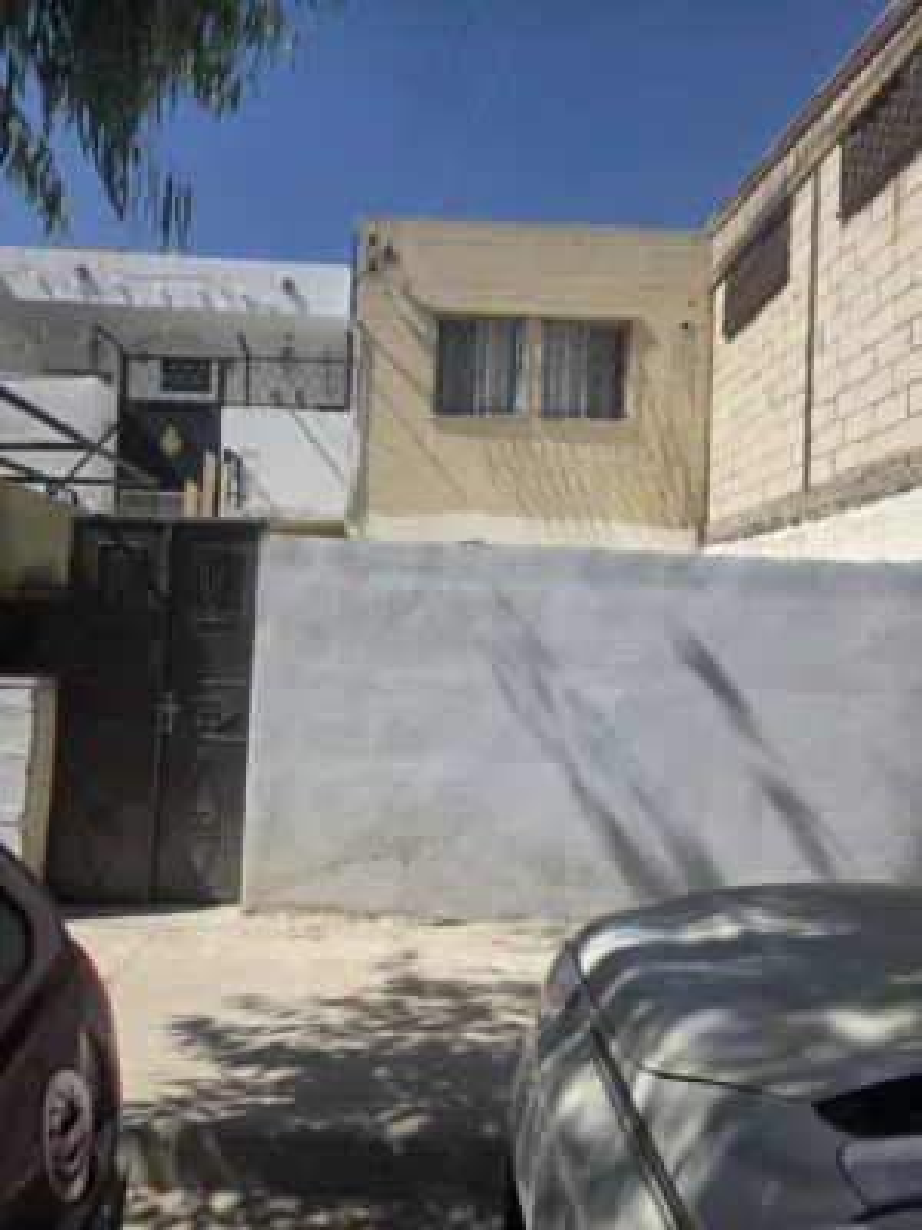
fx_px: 817
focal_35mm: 23
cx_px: 461
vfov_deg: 73.9
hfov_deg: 58.9
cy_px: 615
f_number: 1.7
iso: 80
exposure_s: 1/7944
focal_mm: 6.3
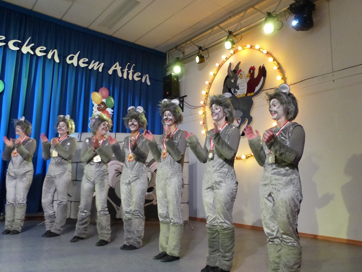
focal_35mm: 29
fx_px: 303
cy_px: 136
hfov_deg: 61.7
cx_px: 181
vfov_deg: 48.2
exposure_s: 1/50
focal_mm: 5.3
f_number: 2.8
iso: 800
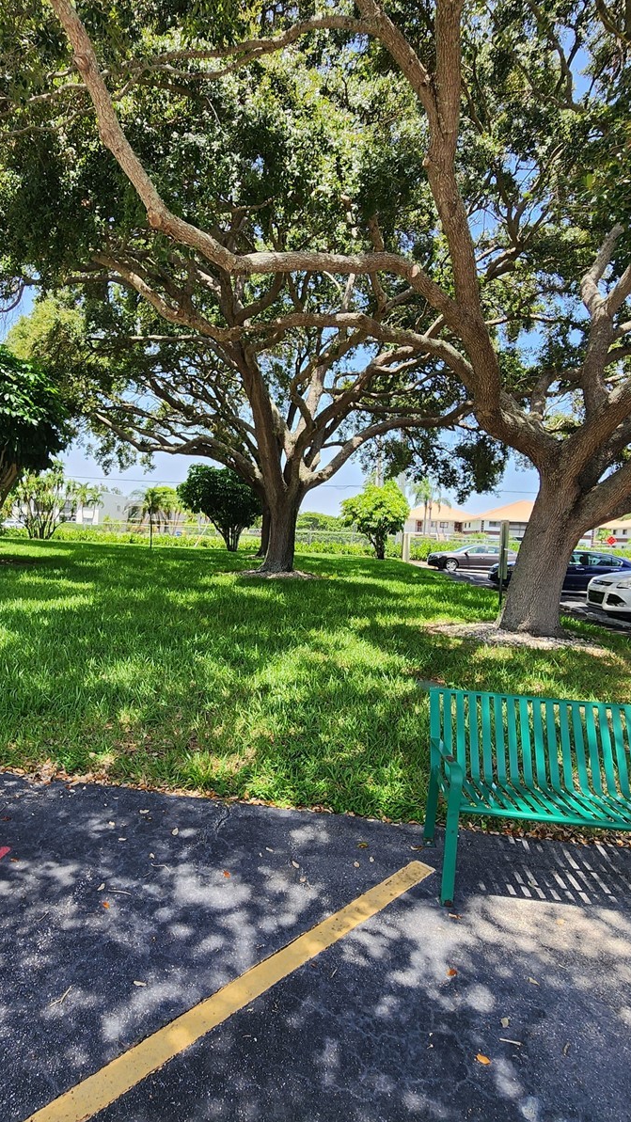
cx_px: 239
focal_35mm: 19
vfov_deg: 89.6
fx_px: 565
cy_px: 559
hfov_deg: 57.7
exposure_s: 1/612
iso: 50
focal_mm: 2.2
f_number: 2.2
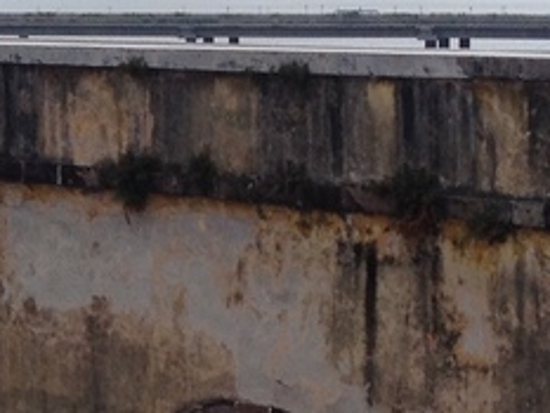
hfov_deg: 10.5
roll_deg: +0.2
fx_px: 2861
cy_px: 168
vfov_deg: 8.3
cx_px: -349
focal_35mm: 180
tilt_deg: -7.7
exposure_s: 1/2123
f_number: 2.4
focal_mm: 4.28
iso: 50
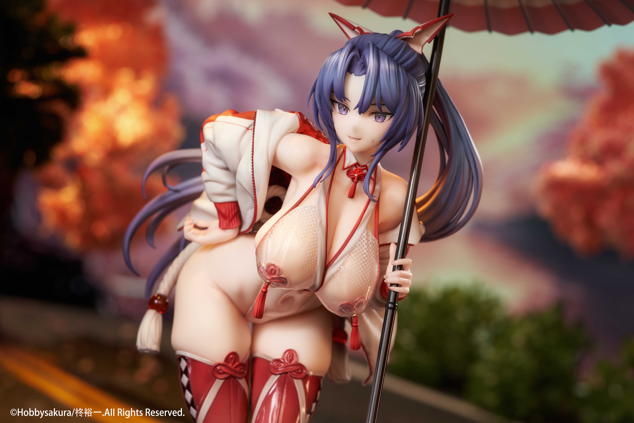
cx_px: 317
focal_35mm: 110
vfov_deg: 12.5
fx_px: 1937
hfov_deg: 18.6
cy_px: 212
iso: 250
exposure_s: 1/10
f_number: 11
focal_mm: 110
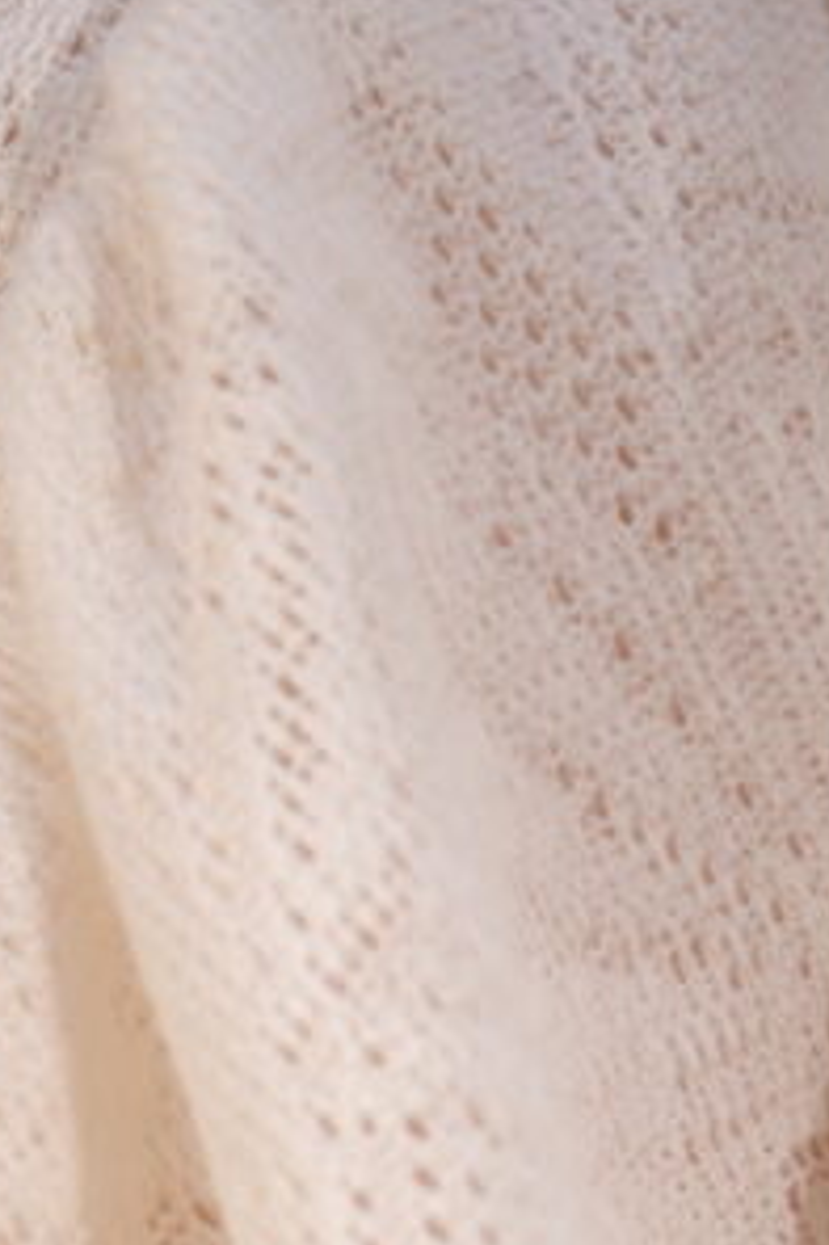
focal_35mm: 152
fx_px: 5256
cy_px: 1632
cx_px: -345
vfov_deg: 13.0
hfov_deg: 8.8
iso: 160
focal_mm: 50
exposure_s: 1/125
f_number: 8
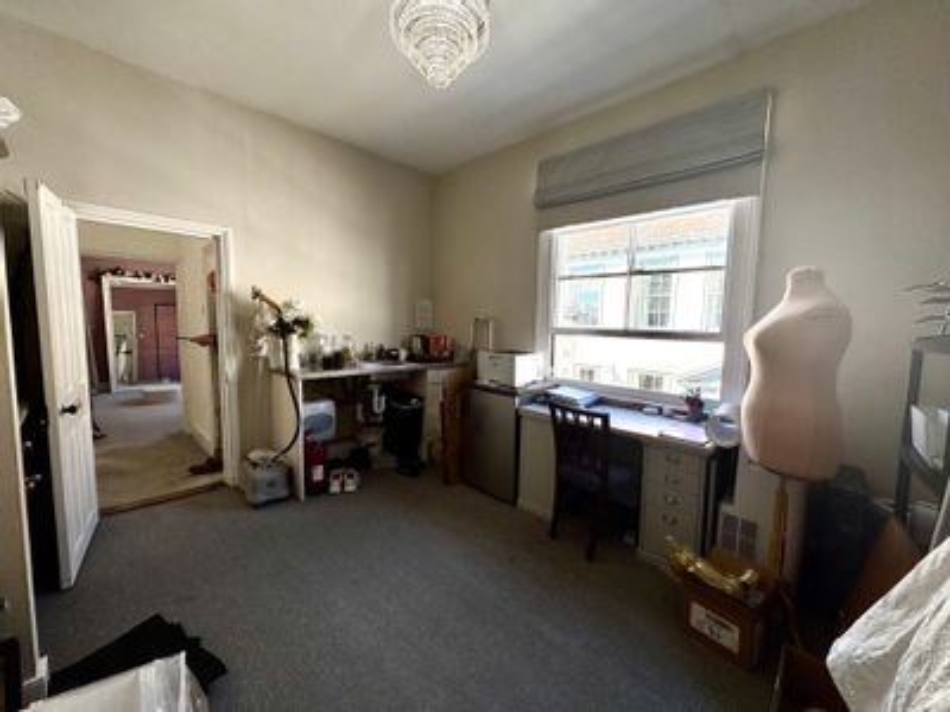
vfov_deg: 85.7
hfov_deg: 102.1
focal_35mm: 14
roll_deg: -0.8
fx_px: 384
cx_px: 475
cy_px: 356
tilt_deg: -4.8
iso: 40
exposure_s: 1/421
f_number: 2.2
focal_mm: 2.22
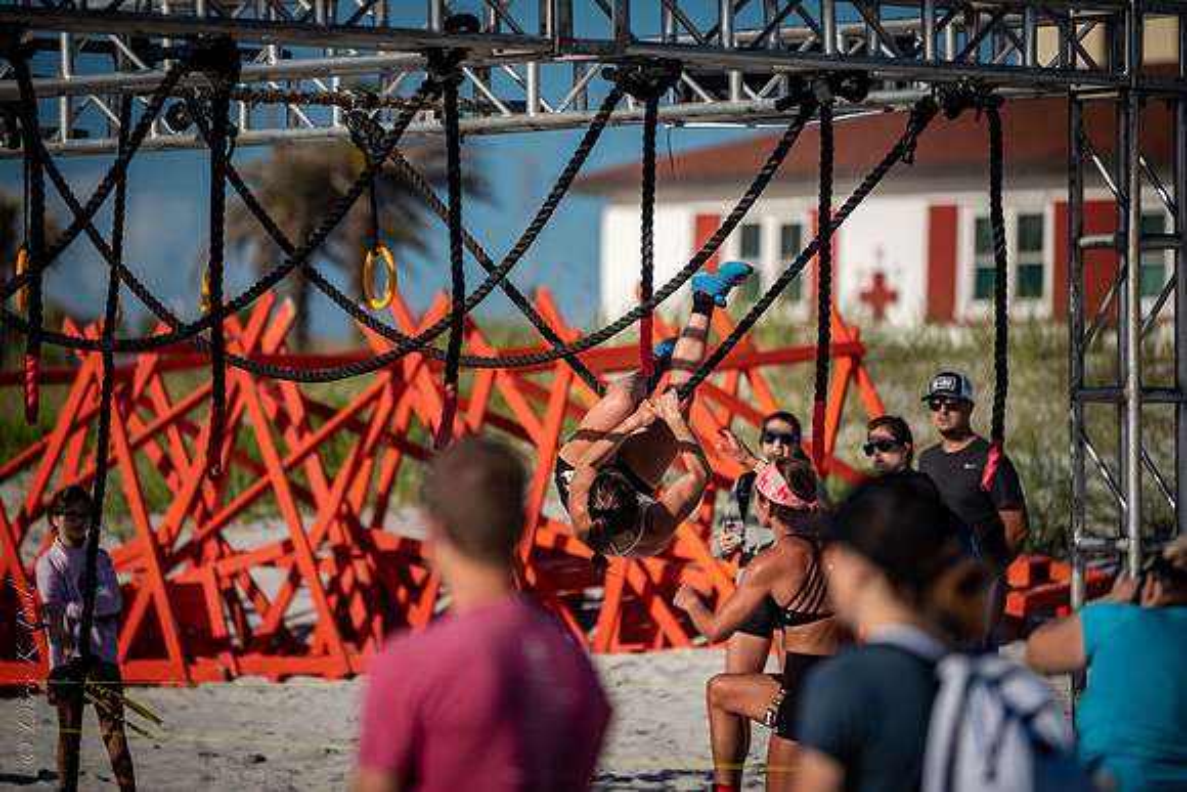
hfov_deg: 9.0
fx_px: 7539
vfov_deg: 6.0
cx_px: 553
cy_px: 357
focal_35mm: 229
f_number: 2.8
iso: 280
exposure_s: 1/4000
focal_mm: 200
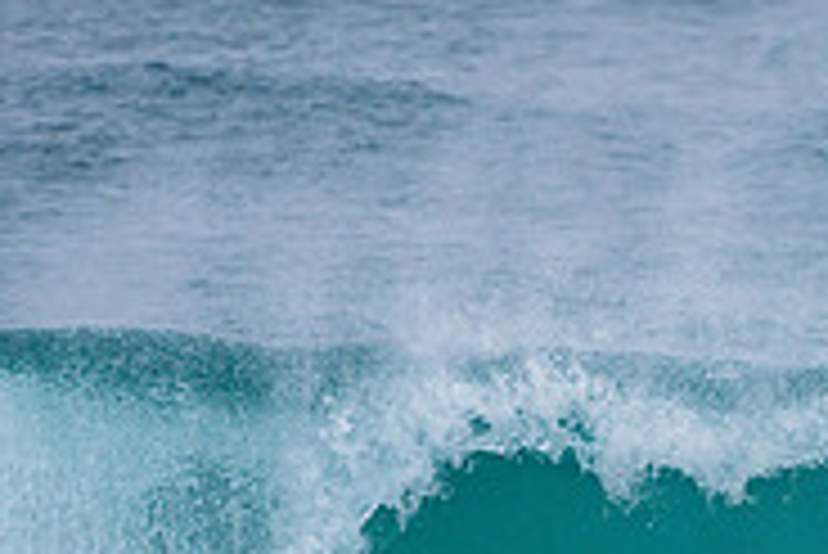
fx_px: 36206
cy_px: 723
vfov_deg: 0.9
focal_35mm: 1573
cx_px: 796
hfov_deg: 1.3
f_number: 5.6
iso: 400
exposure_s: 1/1000
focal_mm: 500
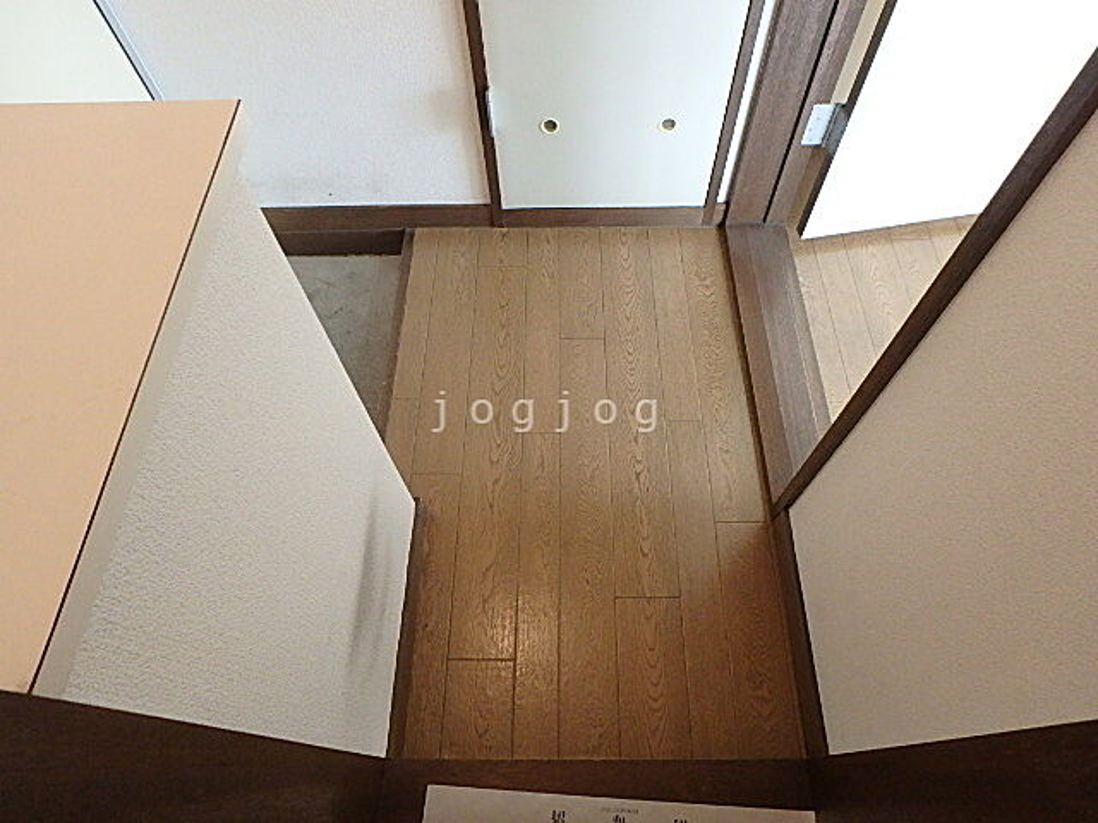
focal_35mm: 21
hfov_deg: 79.0
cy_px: 412
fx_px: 666
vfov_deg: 63.4
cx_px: 549
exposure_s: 1/30
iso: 500
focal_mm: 3.7
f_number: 3.5
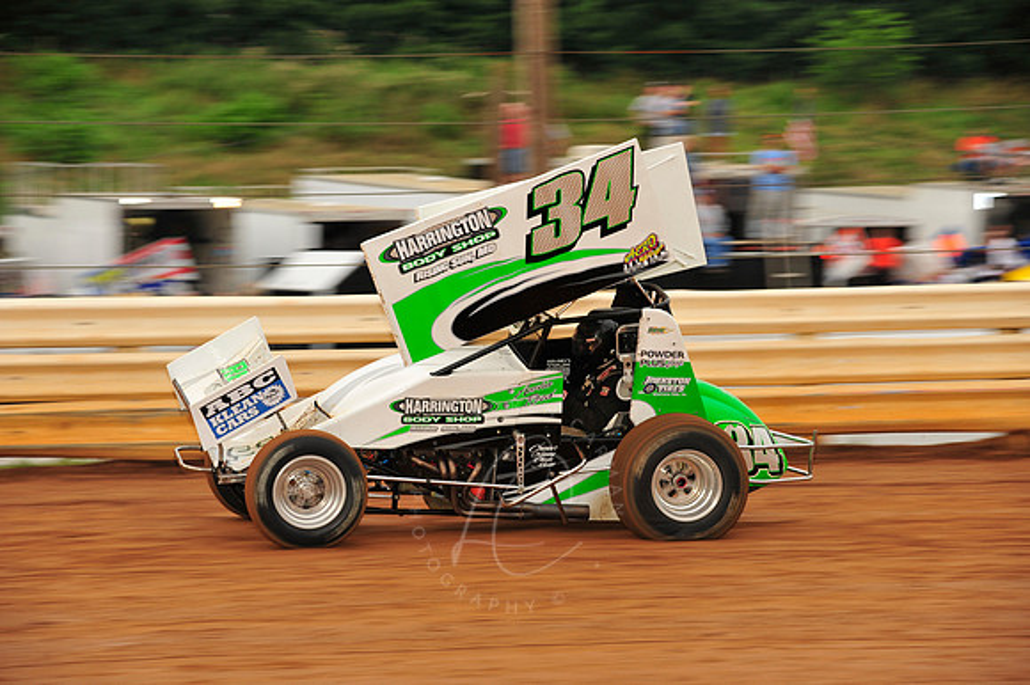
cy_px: 342
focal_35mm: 155
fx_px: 4432
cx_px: 515
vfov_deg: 8.8
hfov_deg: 13.3
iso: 500
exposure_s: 1/320
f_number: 8
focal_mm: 155
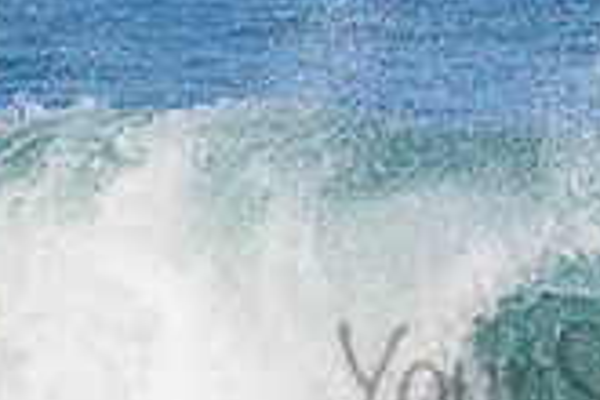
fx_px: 43830
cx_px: 713
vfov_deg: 0.5
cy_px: 347
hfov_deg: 0.8
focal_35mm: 2630
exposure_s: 1/2000
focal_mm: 500
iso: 400
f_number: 5.6
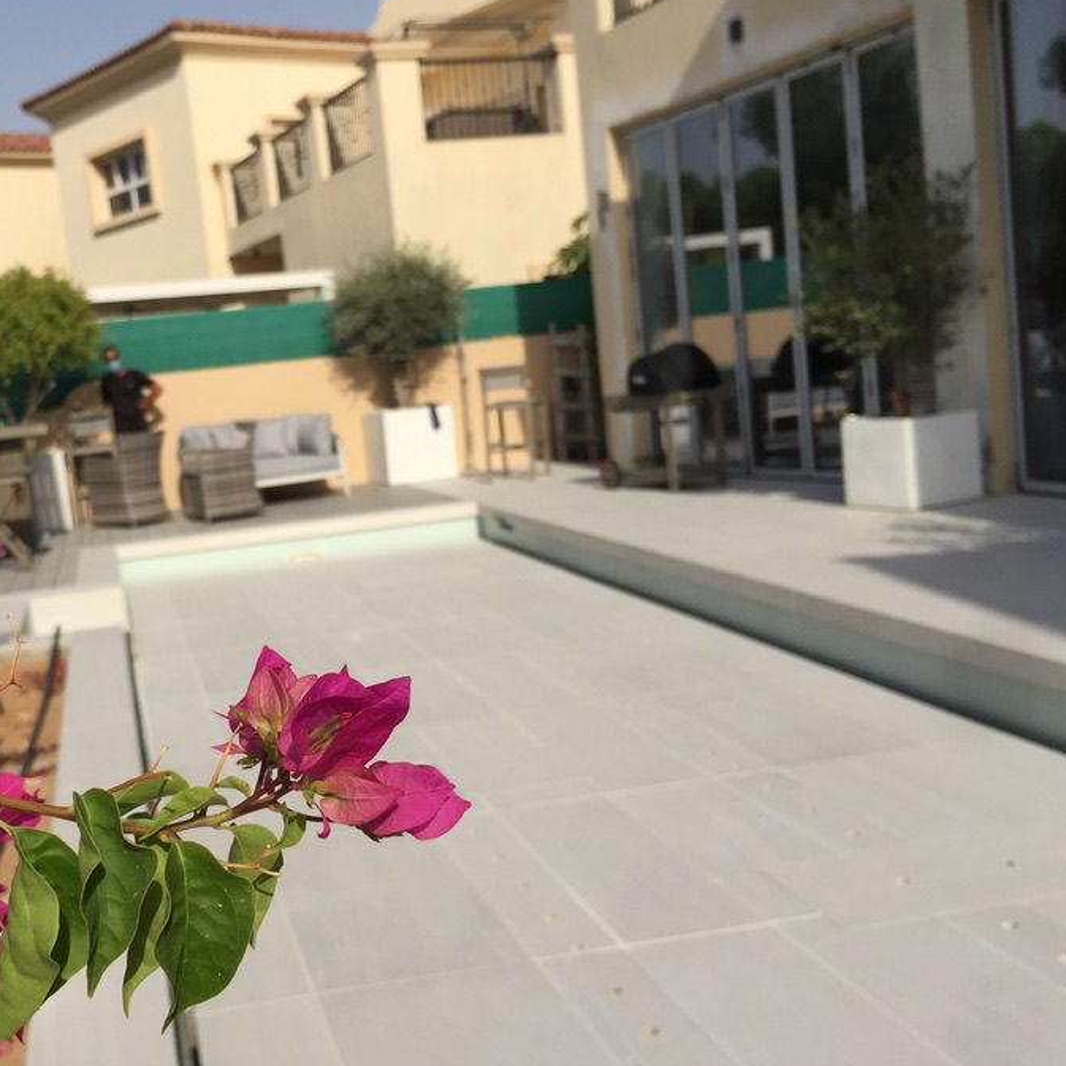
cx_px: 337
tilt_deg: -5.1
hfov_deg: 42.1
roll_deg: +4.2
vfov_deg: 42.8
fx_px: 1359
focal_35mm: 39
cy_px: 559
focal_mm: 4.15
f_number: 2.2
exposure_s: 1/3597
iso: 32
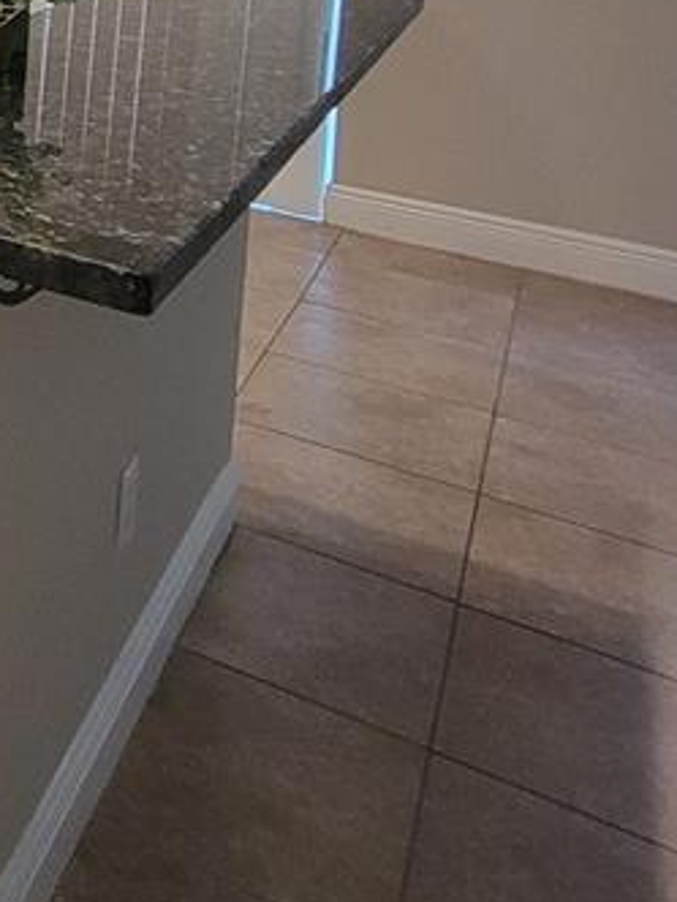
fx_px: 1226
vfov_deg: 32.9
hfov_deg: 22.2
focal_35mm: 47
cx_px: -462
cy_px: -190
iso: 320
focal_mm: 2.2
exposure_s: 1/60
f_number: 2.2
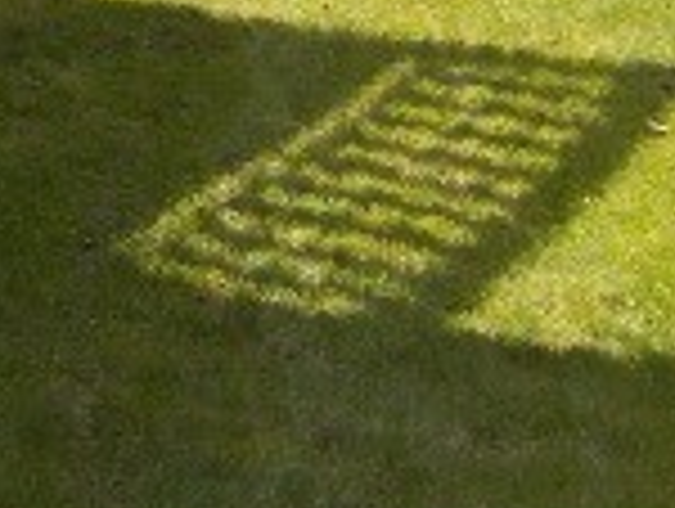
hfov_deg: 11.9
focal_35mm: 166
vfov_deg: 8.7
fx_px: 3242
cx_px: 189
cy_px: -369
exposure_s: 1/415
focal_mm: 8
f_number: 2.8
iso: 100
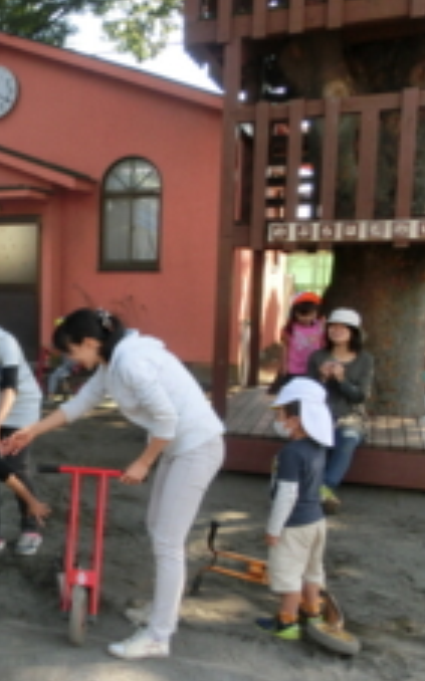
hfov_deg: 25.3
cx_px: -102
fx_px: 835
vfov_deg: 44.3
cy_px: 389
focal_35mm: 45
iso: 80
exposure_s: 1/200
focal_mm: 4.24
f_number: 3
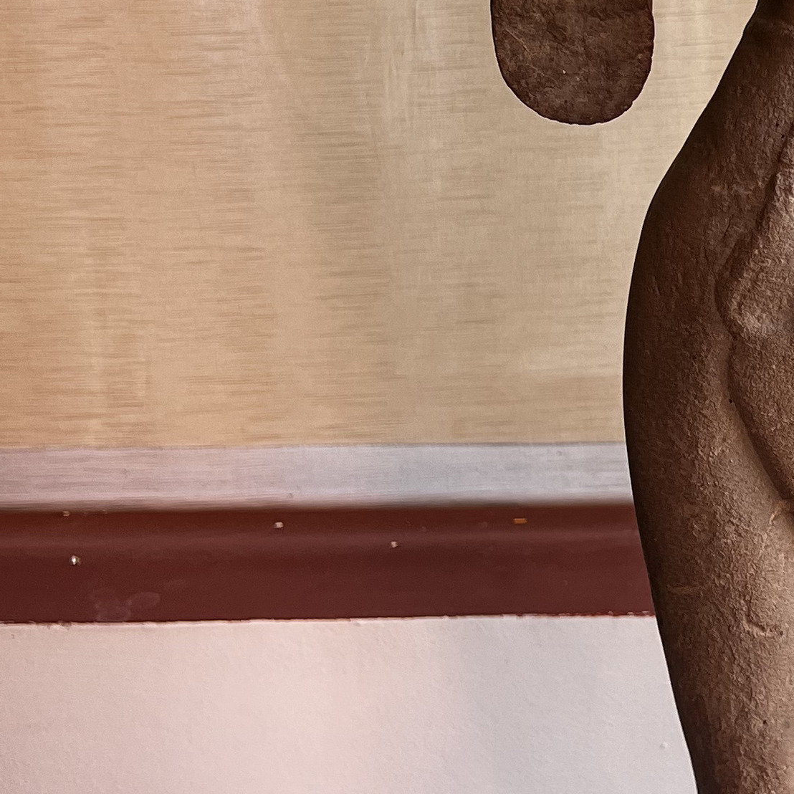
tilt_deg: -16.6
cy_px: 158
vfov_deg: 20.6
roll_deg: -0.4
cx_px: 978
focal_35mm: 83
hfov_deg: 19.5
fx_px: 2154
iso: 64
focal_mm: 5.7
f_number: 1.5
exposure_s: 1/121
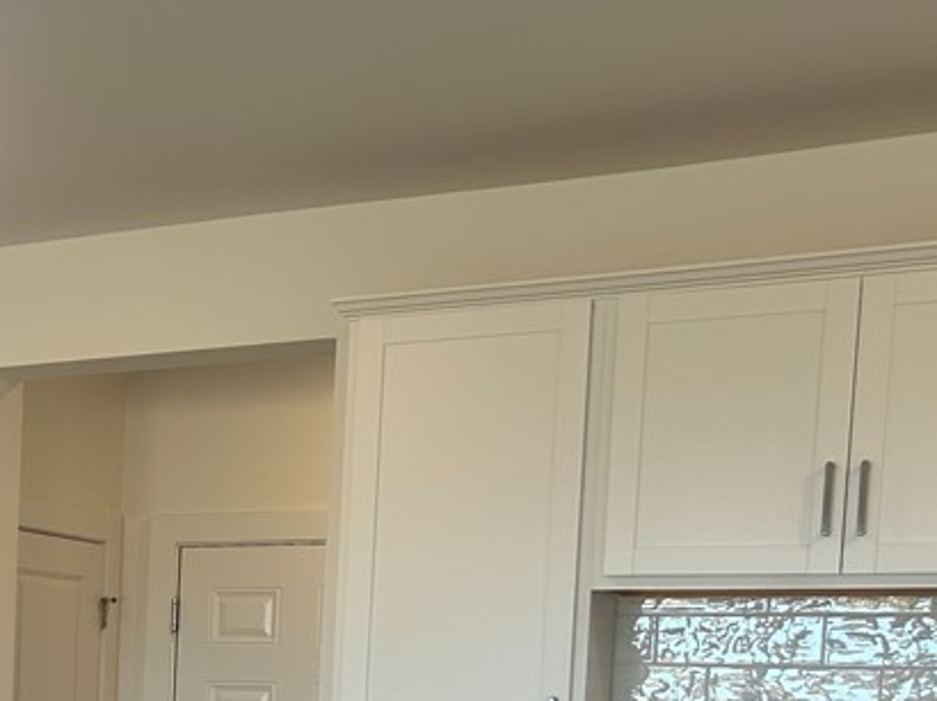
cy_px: 797
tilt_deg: -1.7
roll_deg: +0.6
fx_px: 1758
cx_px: -57
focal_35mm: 65
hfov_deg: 27.6
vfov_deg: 21.3
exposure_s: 1/120
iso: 50
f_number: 1.5
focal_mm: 5.7
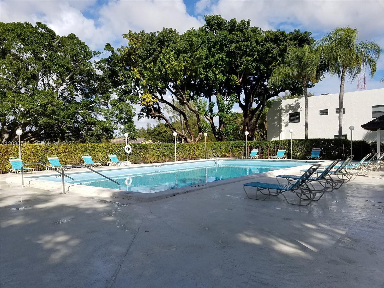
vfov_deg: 53.1
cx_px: 192
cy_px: 144
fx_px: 288
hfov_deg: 67.3
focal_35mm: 26
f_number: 1.7
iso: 50
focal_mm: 4.2
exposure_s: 1/3152
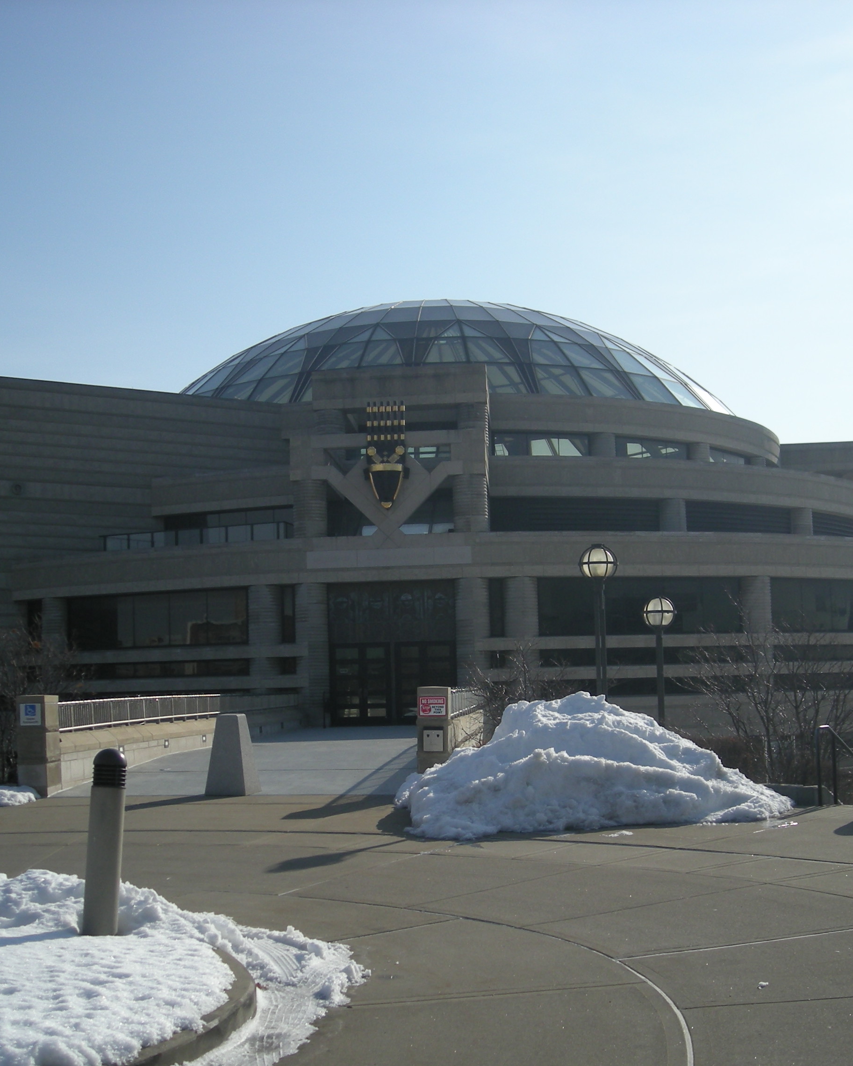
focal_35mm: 46
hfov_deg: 32.7
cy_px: 538
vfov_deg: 40.3
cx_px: 437
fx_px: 1452
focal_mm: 5.7
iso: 50
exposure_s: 1/448
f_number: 5.7
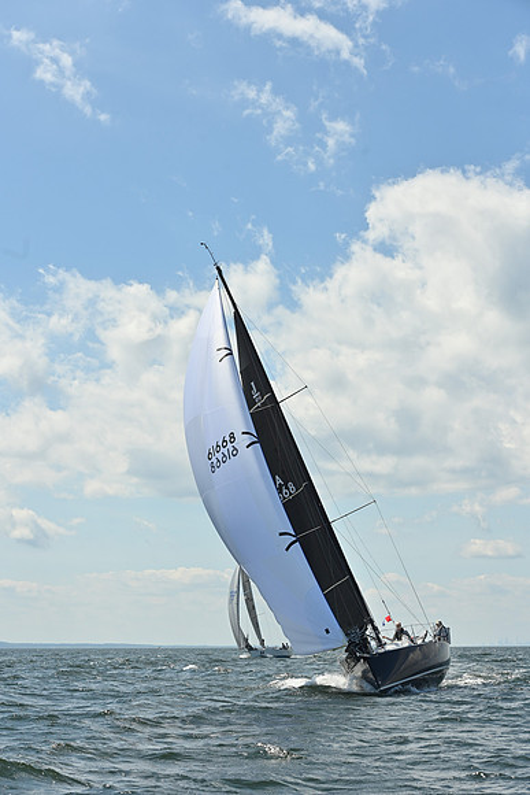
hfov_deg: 19.5
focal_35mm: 70
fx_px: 1545
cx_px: 265
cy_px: 398
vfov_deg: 28.8
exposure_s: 1/1250
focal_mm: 70
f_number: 9
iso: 250
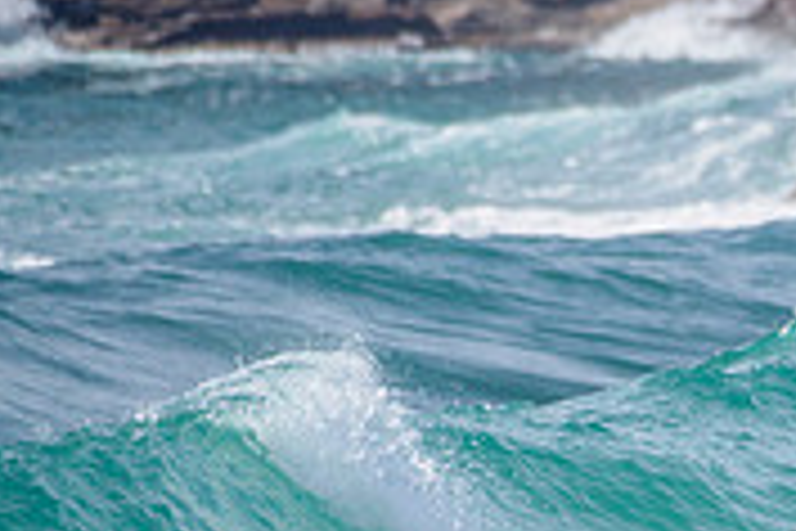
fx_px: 44440
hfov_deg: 1.0
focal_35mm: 2010
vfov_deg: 0.7
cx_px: 1212
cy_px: 368
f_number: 5.6
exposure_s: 1/2000
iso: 125
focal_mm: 500
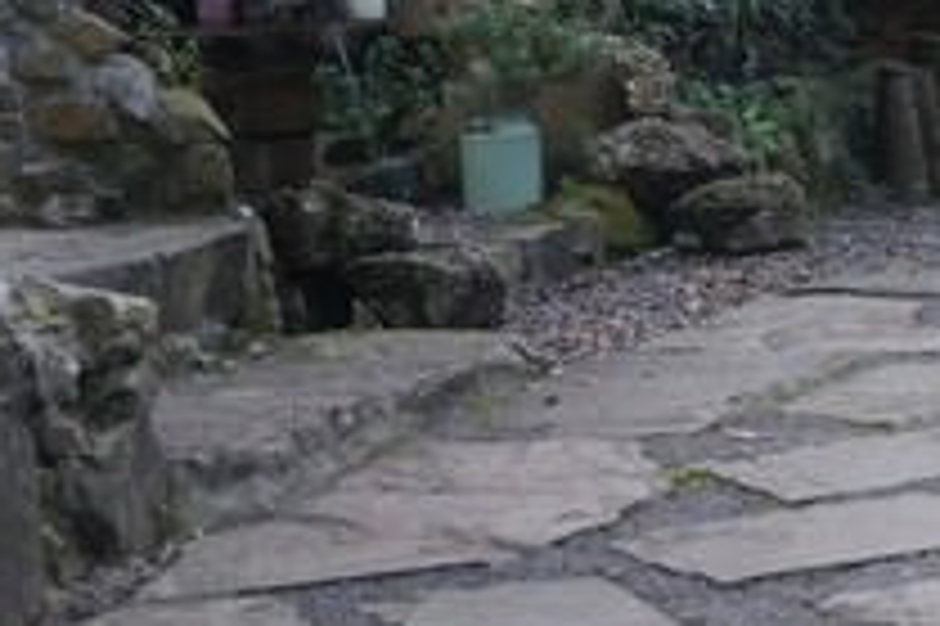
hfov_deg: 18.7
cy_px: 29
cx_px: 1093
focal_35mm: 104
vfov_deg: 13.0
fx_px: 2713
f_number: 5.6
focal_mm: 35
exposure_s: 1/80
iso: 400
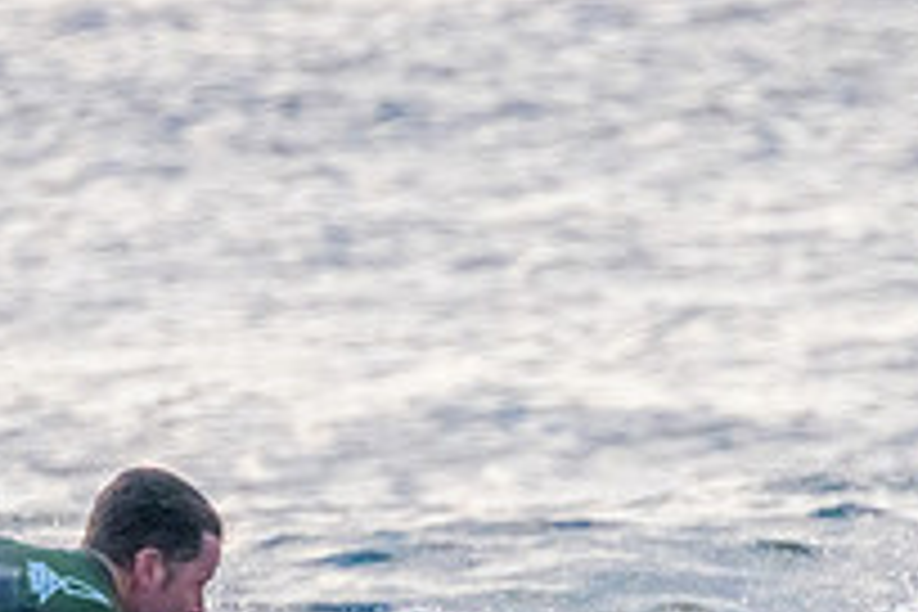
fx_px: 58033
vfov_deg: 0.6
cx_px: 418
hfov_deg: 0.9
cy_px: 821
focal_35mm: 2276
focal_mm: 800
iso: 6400
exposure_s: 1/1250
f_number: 11
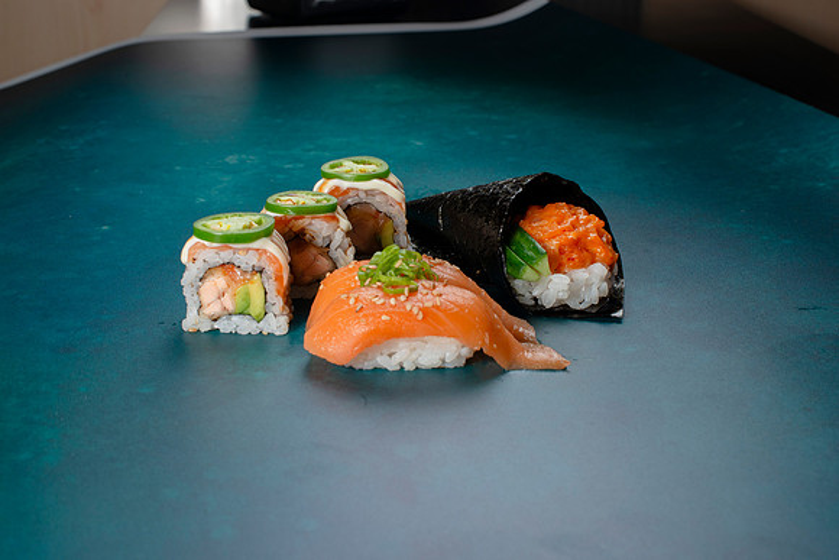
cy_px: 280
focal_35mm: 50
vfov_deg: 27.0
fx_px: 1165
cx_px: 420
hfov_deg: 39.6
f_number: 11
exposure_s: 1/80
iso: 250
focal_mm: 50
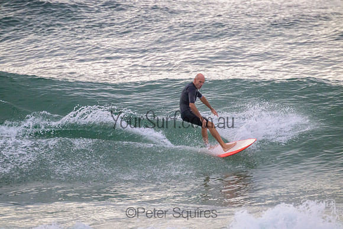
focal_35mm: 800
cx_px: 172
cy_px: 114
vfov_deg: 1.7
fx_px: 7624
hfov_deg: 2.6
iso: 3200
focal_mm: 800
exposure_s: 1/2000
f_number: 11
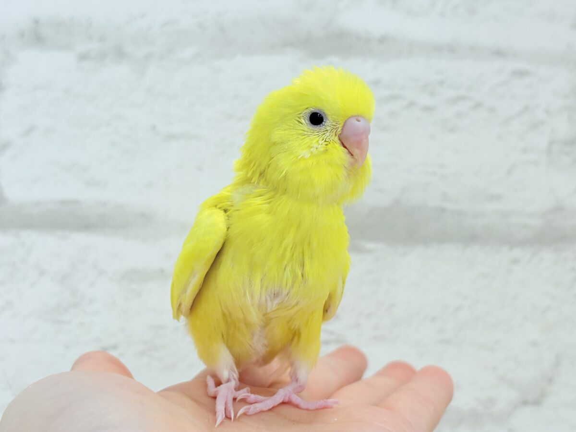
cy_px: 216
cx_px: 288
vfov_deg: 28.0
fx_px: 865
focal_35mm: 52
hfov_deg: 36.8
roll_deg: -0.5
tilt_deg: +6.4
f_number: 1.6
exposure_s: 1/100
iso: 64
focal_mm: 5.96
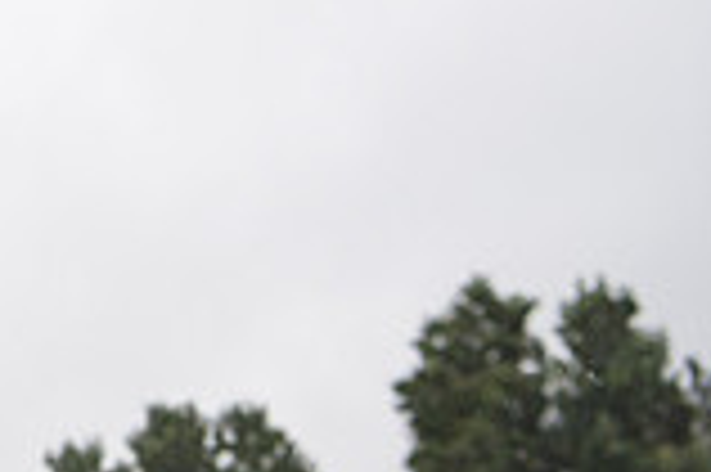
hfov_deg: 14.9
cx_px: -436
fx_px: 2466
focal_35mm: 125
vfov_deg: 10.7
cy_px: -146
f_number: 4
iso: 400
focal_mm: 34
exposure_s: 1/1600
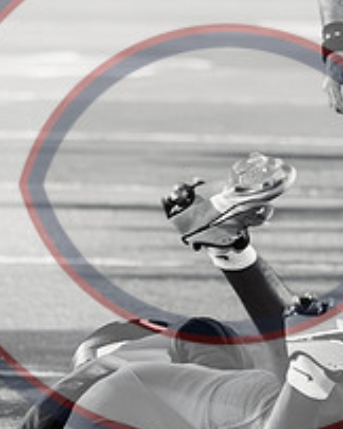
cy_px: 379
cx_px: -64
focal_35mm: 524
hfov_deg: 2.9
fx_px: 6659
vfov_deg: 3.7
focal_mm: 90
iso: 14400
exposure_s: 1/1600
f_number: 2.8
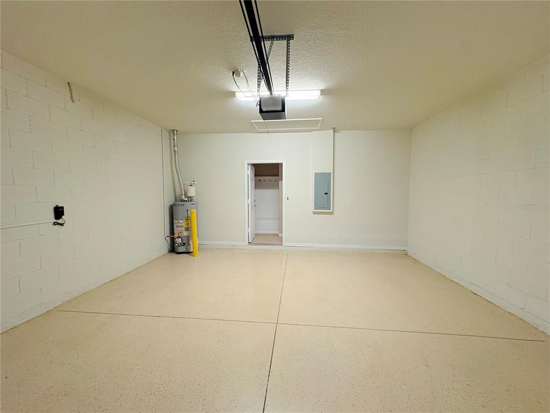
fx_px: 222
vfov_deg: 85.7
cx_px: 275
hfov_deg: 102.1
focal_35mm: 14
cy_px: 206
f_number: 2.2
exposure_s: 1/60
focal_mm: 2.22
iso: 400
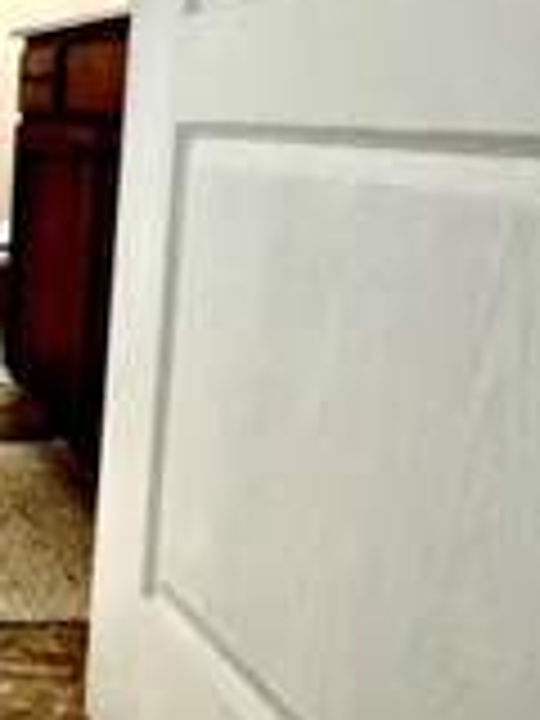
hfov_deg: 22.5
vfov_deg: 36.8
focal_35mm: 52
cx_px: -292
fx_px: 1082
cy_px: 328
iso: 250
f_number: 1.8
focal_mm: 1.57
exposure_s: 1/60
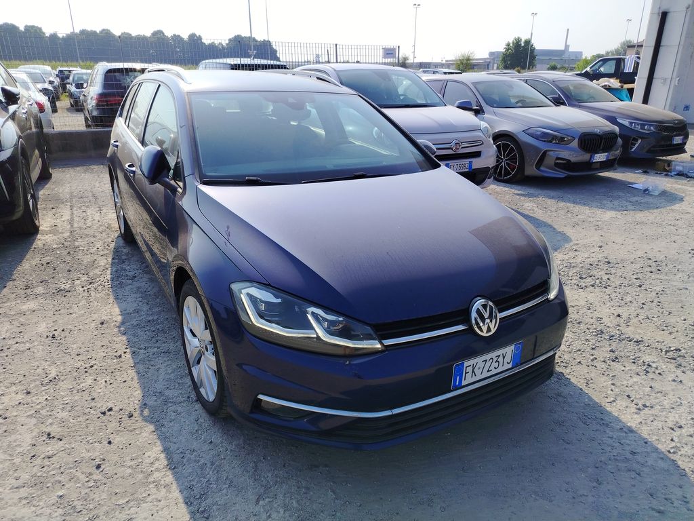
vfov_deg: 56.8
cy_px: 260
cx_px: 347
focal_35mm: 24
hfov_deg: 71.6
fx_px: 481
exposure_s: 1/1011
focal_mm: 5.25
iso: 100
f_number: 1.75
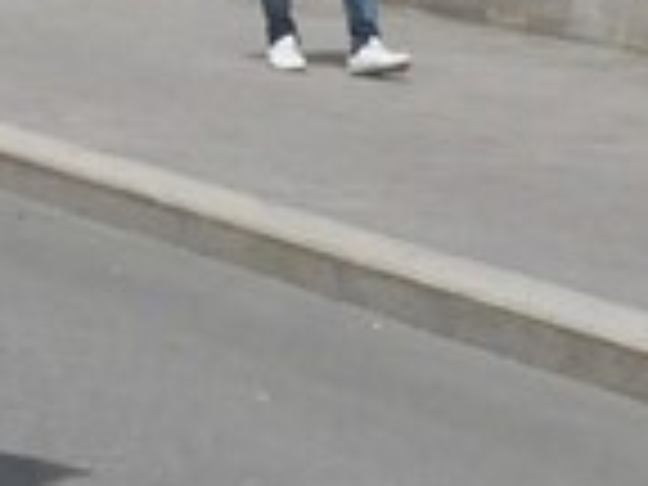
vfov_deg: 3.9
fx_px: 6908
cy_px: -788
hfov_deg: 5.1
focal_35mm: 369
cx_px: -1305
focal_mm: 32
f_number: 14
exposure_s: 1/4000
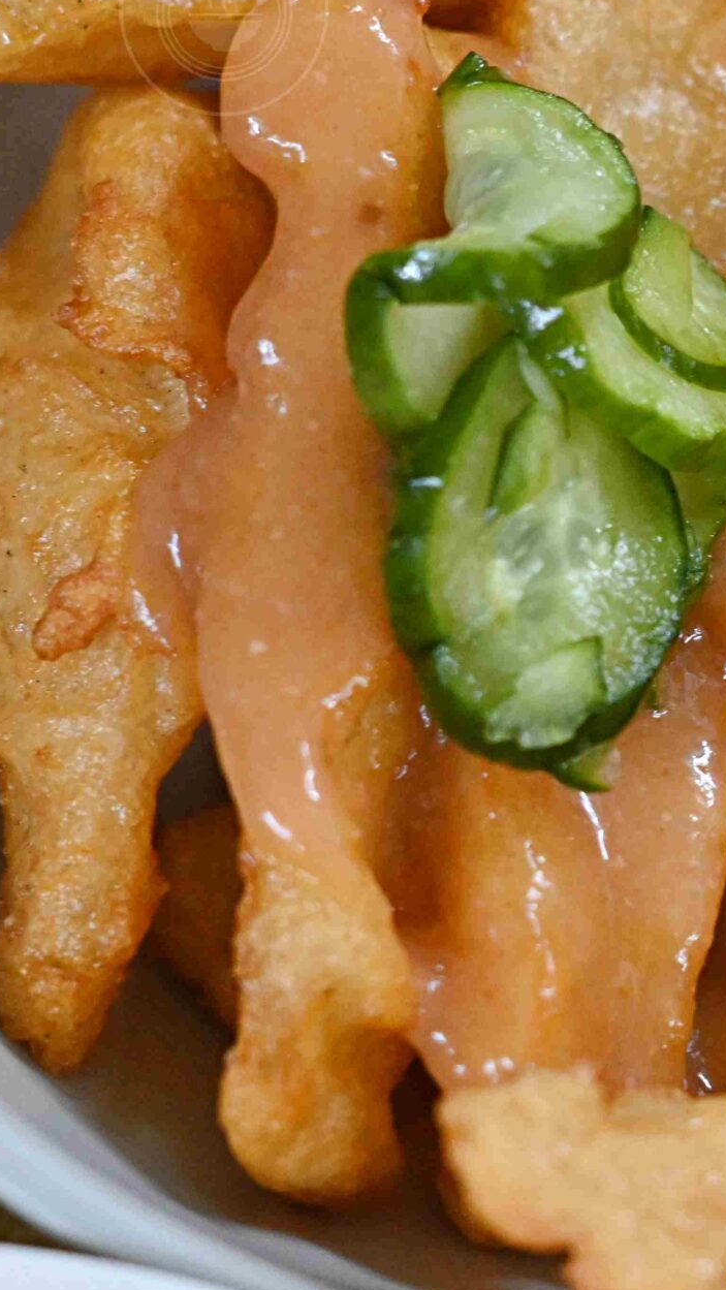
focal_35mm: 161
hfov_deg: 7.4
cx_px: 1002
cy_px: 574
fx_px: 5507
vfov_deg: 13.4
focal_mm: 50
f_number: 3.2
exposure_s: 1/200
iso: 2000
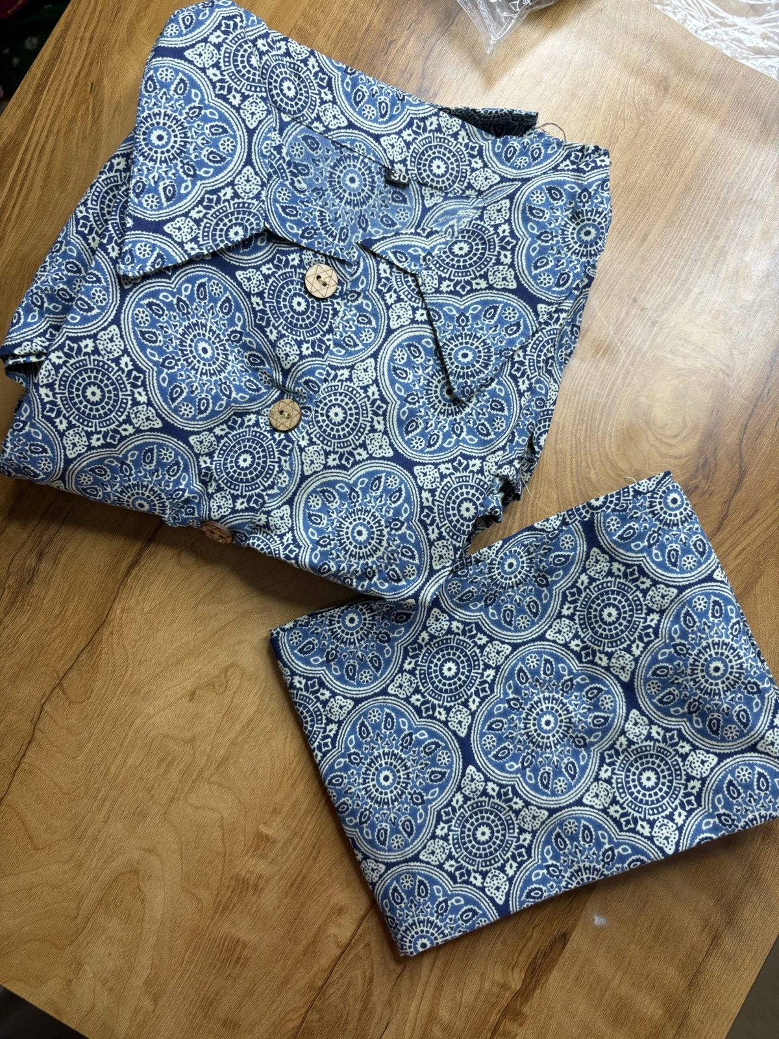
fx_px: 780
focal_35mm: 26
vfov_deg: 67.3
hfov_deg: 53.1
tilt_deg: -84.8
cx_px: 390
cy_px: 520
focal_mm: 5.96
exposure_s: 1/100
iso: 100
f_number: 1.6
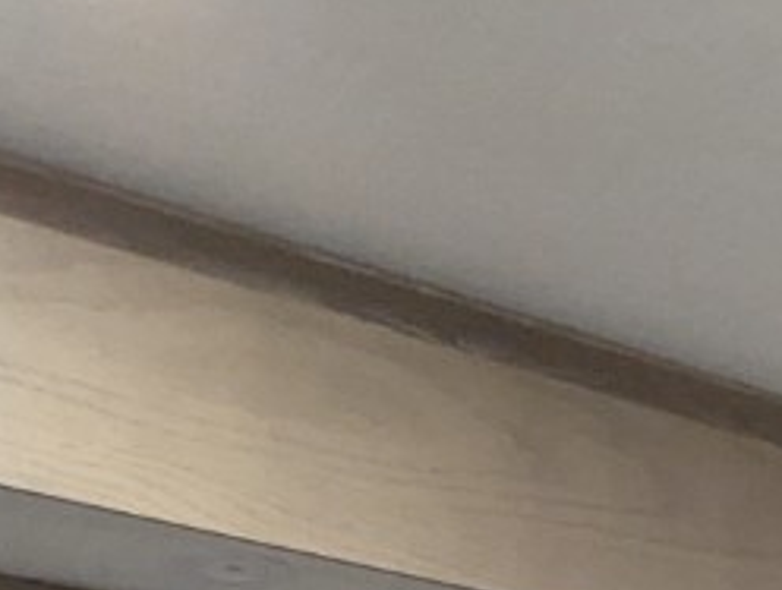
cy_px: 1619
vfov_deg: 11.7
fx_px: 2037
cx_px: 1178
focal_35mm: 90
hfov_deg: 19.0
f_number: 2.2
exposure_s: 1/92
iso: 267
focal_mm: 2.35
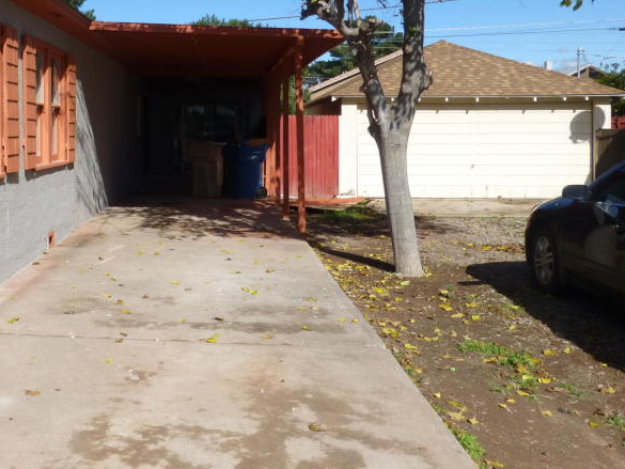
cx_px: 122
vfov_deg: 33.9
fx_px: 758
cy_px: 141
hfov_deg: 42.7
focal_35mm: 42
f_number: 5
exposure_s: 1/640
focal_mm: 4.3
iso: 100
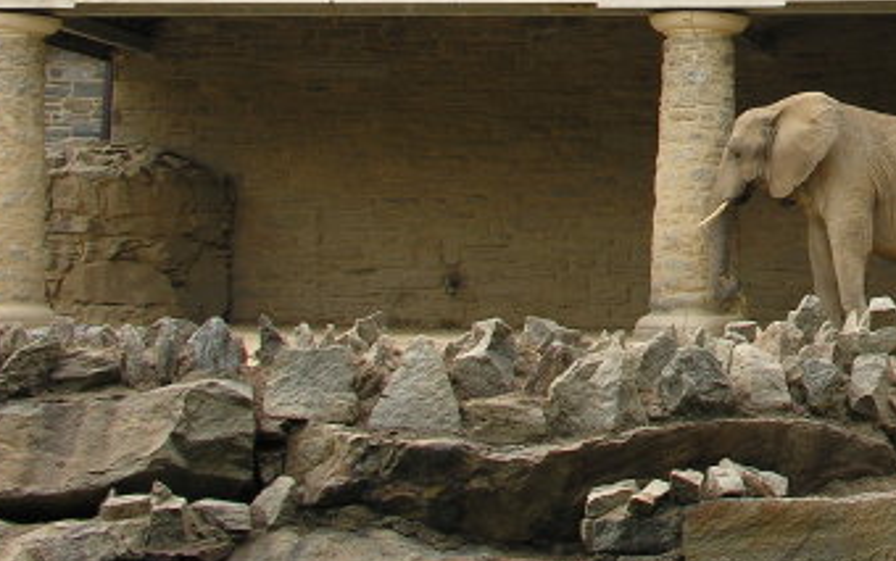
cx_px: 1078
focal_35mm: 96
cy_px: 97
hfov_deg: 20.2
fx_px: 2346
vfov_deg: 13.6
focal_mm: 8.9
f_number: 5
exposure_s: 1/116
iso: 50
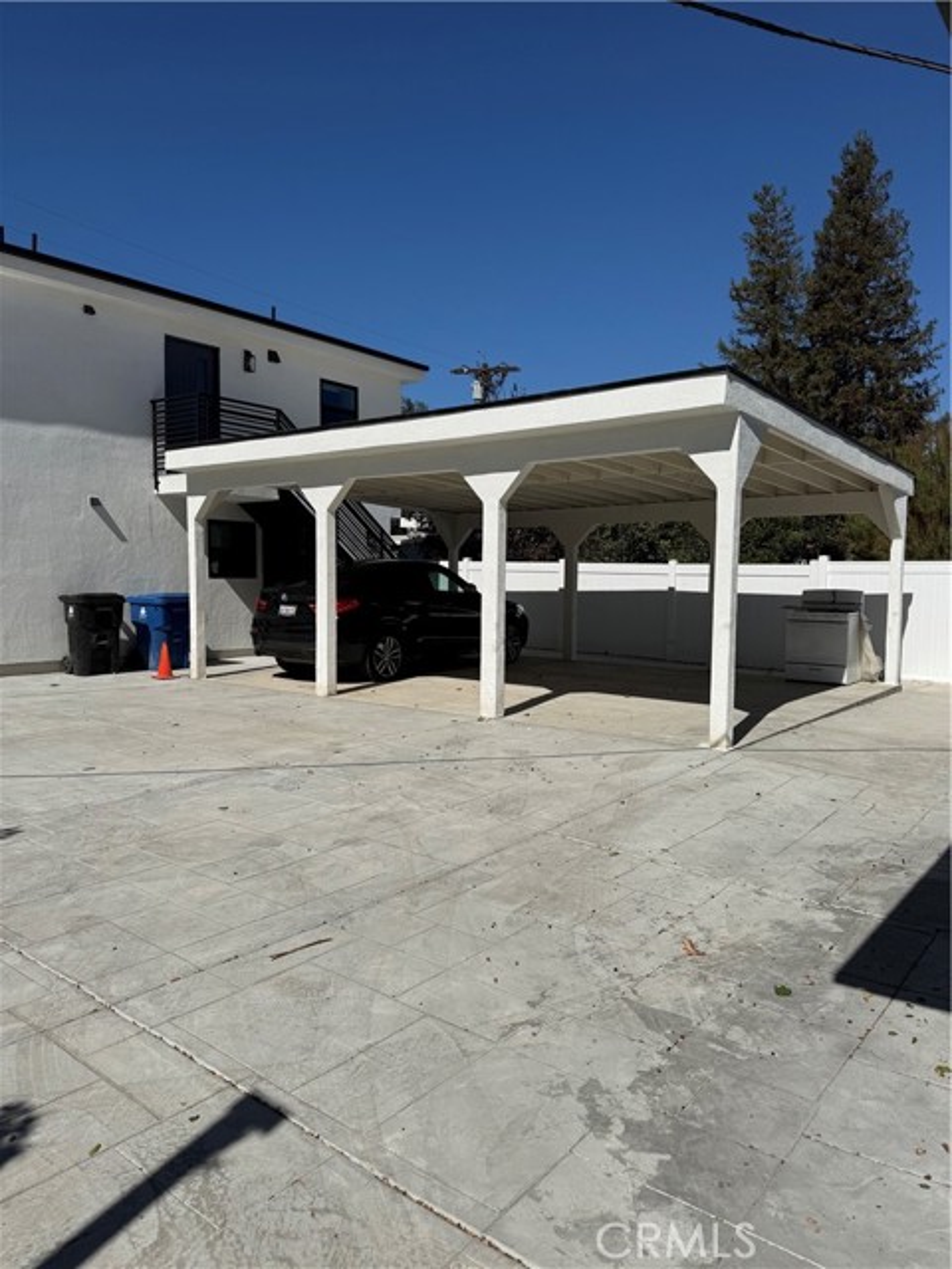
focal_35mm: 24
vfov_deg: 71.6
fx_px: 880
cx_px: 476
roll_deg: -1.0
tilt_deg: -3.3
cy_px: 634
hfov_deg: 56.8
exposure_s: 1/11905
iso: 80
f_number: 1.78
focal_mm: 6.76
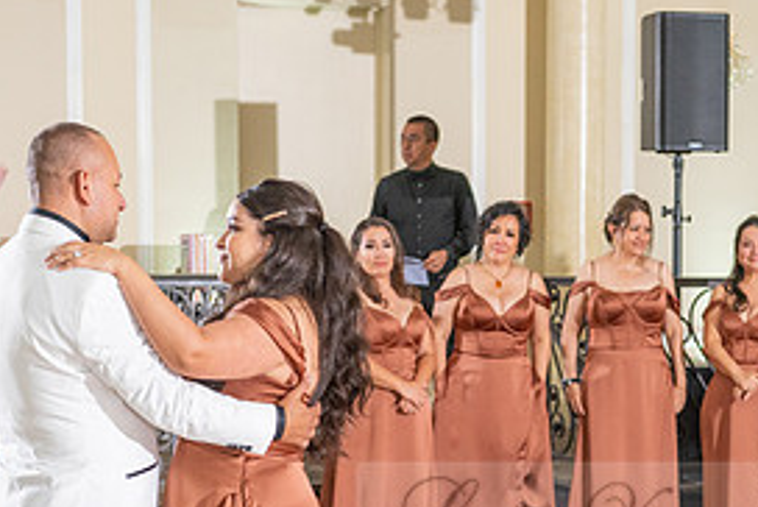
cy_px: 572
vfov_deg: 11.3
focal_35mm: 120
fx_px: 2529
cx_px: 496
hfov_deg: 17.0
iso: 800
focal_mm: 50
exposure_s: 1/160
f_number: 4
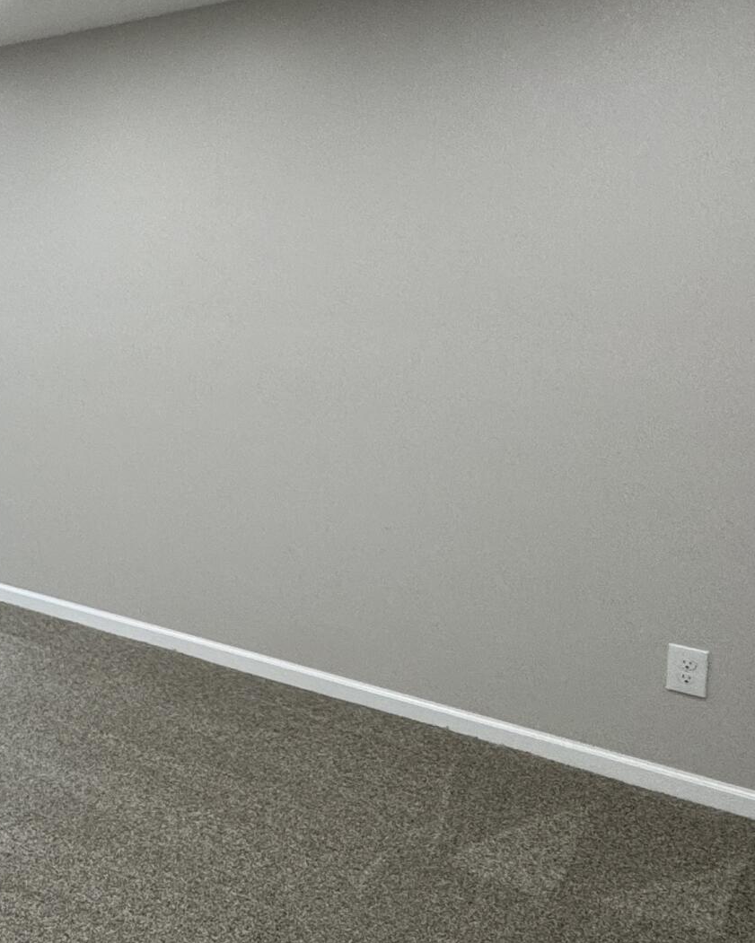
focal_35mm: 39
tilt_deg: -3.9
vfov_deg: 46.3
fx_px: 1089
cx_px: -276
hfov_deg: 29.2
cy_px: 332
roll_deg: +1.5
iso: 125
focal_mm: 2.22
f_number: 2.2
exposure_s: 1/120
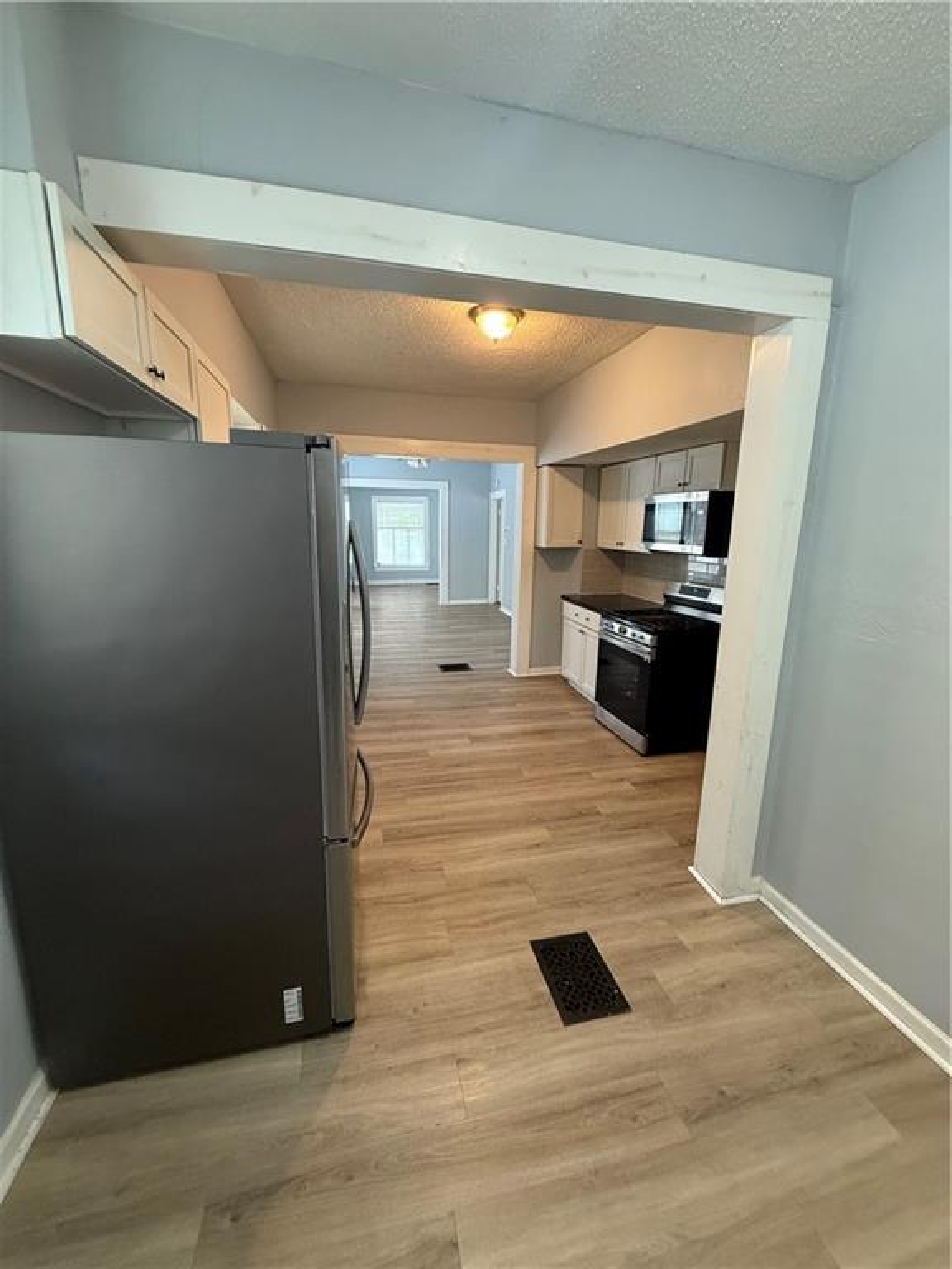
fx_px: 513
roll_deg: -1.3
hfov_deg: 85.7
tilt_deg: -11.8
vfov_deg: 102.1
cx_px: 476
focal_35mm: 14
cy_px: 634
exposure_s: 1/60
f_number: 2.2
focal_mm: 2.22
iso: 320
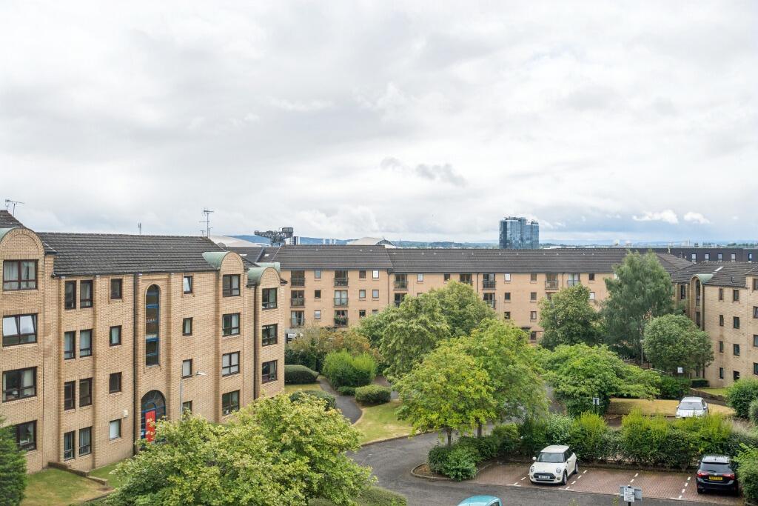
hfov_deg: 54.4
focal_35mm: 35
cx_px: 379
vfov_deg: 37.9
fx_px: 737
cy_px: 253
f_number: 4
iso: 800
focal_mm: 35
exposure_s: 1/8000
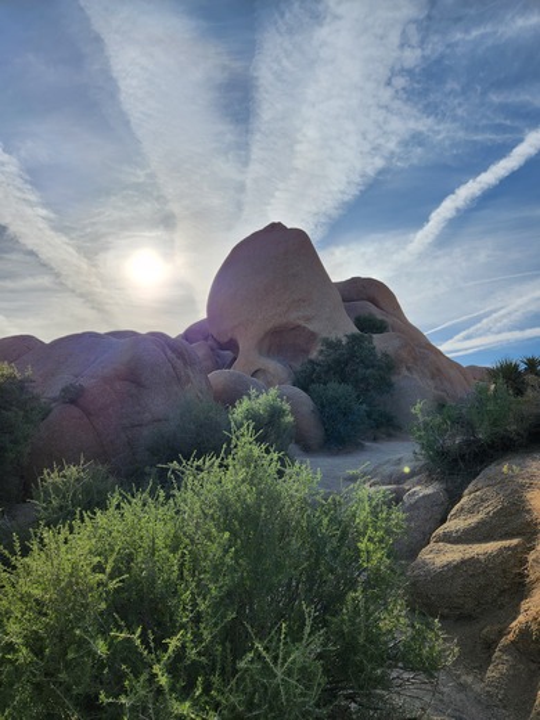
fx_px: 478
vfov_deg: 73.9
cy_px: 360
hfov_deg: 58.9
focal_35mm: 23
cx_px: 270
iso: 20
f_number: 1.8
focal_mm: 5.4
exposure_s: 1/3988
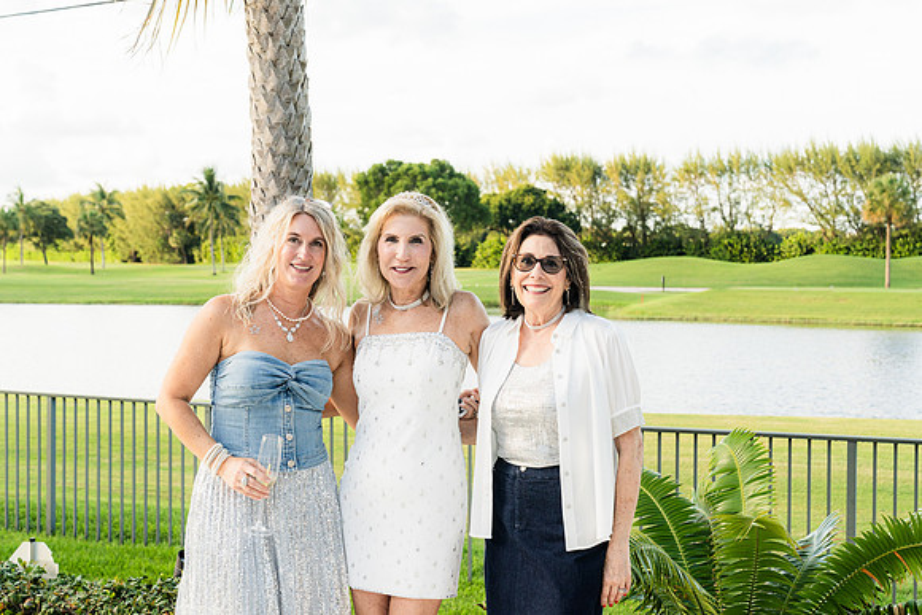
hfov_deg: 38.0
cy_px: 308
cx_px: 461
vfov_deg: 25.9
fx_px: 1340
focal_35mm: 52
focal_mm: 52
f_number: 5.6
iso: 500
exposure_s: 1/320
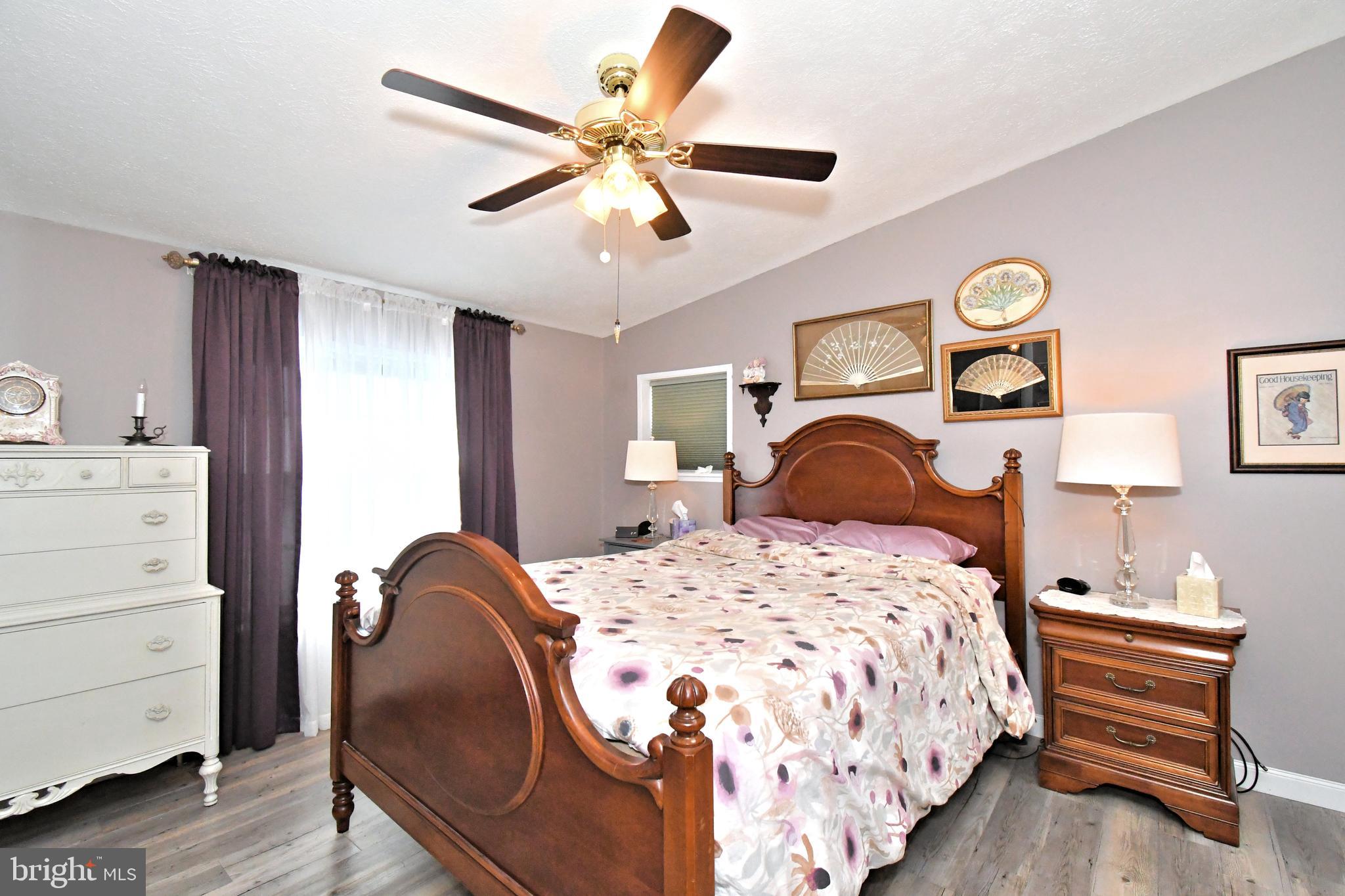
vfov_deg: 77.3
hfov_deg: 100.4
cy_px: 448
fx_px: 560
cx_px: 672
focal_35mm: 15
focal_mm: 10
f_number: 9
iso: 4000
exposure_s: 1/250
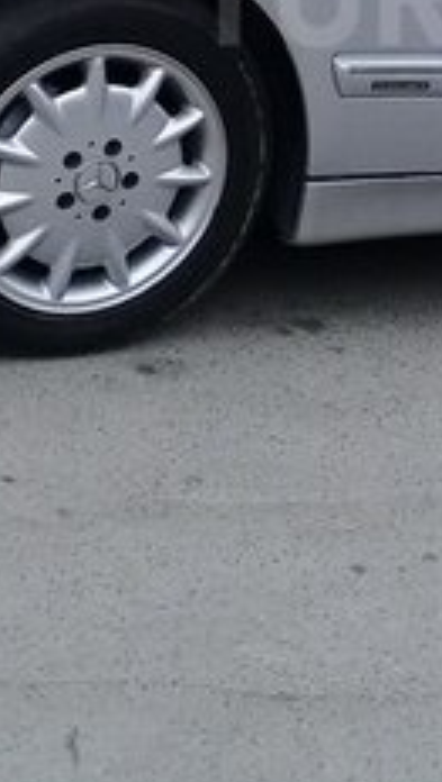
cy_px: -5
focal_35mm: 96
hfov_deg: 12.3
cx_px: 536
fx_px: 1994
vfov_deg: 21.4
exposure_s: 1/538
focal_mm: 3.3
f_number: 2.2
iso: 50
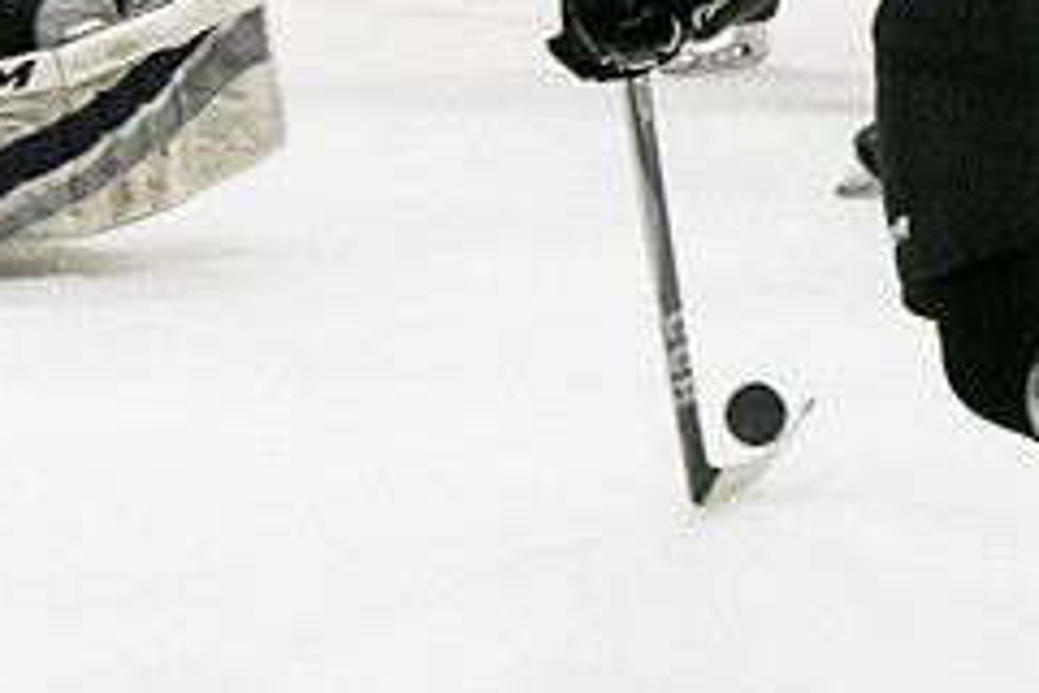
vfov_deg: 3.5
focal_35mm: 388
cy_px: -242
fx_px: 11197
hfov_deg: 5.3
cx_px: 726
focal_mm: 78
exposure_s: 1/2500
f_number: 4
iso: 12800
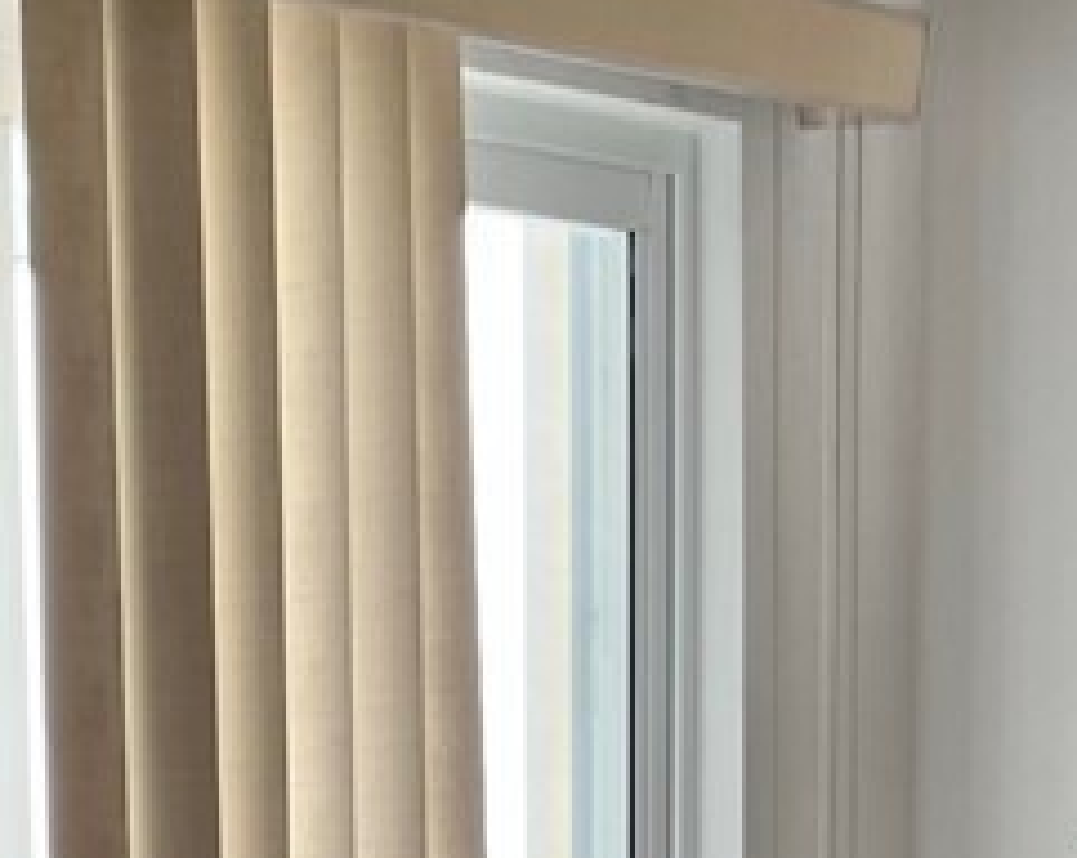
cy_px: 1497
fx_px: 3437
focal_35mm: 108
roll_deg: +2.3
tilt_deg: -8.9
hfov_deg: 17.2
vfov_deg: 13.0
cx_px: -116
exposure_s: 1/113
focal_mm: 5.7
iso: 125
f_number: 1.5
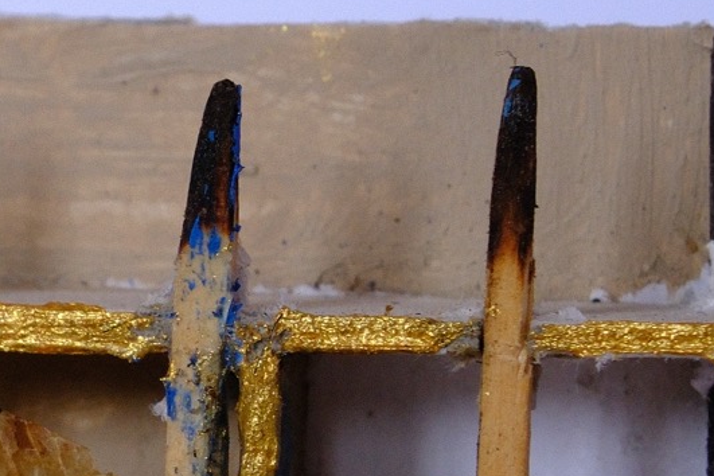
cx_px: -647
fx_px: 7437
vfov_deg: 3.7
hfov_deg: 5.4
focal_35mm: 375
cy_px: 297
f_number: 8
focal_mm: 55
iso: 800
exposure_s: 1/60
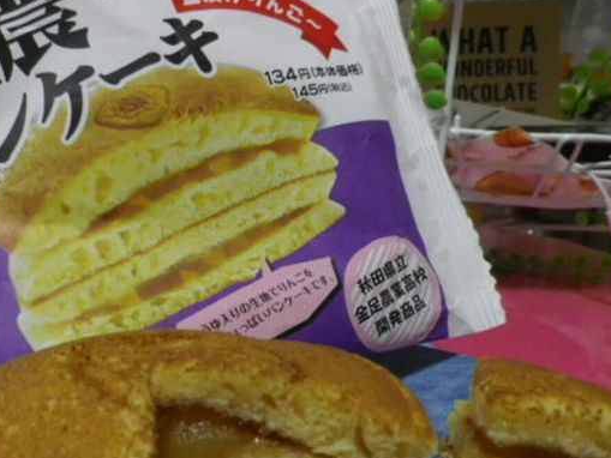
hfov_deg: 46.5
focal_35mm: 40
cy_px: 344
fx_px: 706
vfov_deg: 35.2
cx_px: 245
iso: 400
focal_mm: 4.5
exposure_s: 1/15
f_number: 3.5
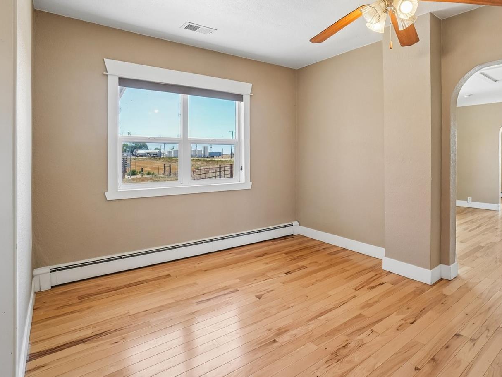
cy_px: 161
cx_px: 307
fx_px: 276
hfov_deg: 83.4
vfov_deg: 68.4
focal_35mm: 19
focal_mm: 10
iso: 400
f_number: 8
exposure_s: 1/30
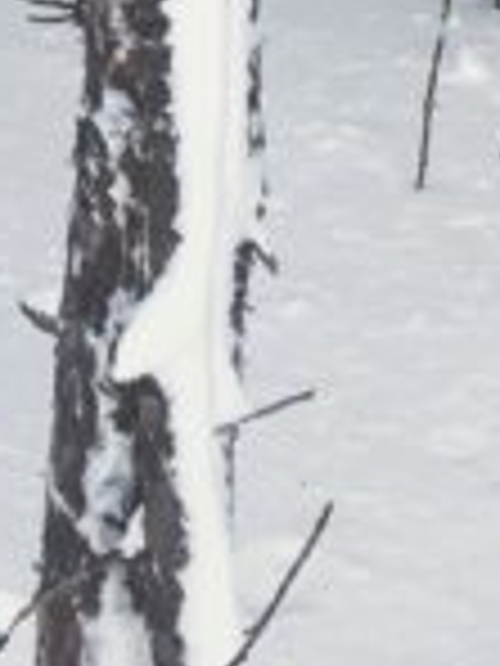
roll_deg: -0.1
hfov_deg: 7.4
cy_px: -1102
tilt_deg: -0.9
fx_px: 3871
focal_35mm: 201
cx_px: 153
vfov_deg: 8.7
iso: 25
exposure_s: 1/120
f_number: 2.2
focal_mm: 4.15
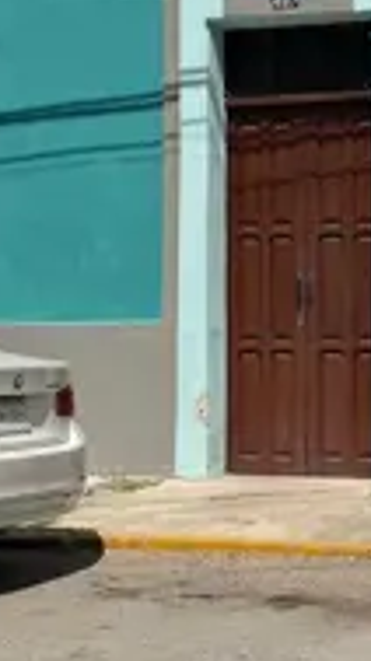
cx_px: 424
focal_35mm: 83
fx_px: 1455
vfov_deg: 25.5
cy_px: 227
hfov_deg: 14.2
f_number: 1.78
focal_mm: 6.76
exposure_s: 1/14286
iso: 80
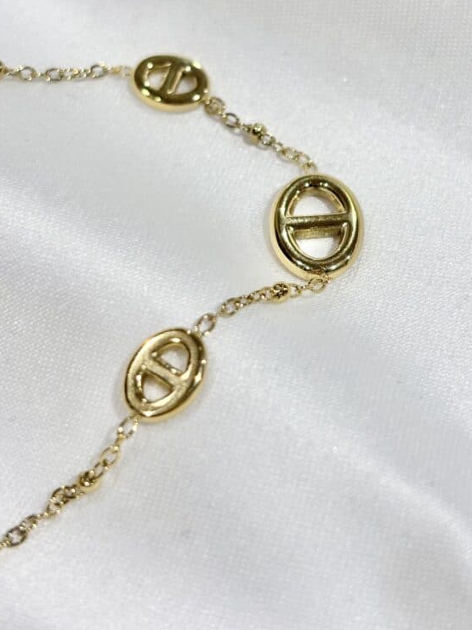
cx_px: 277
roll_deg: +9.8
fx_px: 1309
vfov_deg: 26.9
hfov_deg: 20.4
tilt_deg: -40.0
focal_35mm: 72
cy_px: 208
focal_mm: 5.96
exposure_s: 1/323
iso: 32
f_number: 1.6
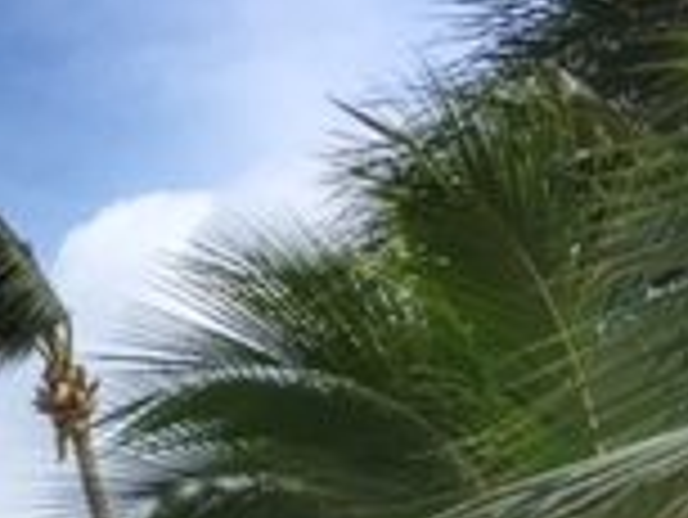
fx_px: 2407
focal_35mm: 121
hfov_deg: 13.9
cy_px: 784
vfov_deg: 11.7
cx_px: -652
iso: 32
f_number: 2.2
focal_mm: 4.15
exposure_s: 1/2639
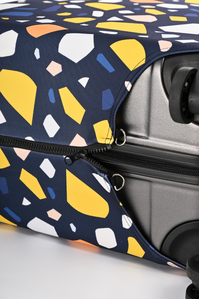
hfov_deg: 16.5
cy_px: 150
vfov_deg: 24.5
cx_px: 100
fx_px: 688
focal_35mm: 83
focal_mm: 83
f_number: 13
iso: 100
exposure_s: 1/160
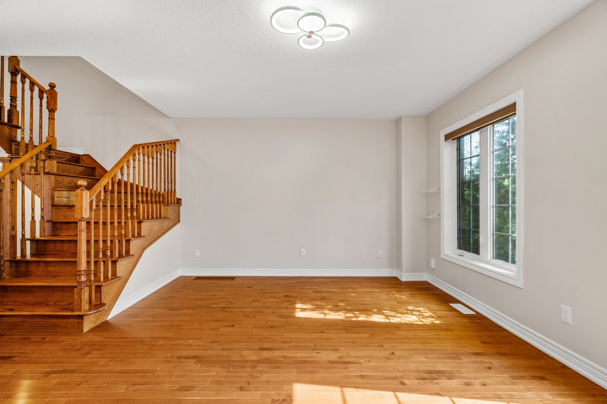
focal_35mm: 16
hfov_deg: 96.7
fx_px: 270
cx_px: 304
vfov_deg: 73.7
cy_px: 202
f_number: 7.1
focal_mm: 16
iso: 800
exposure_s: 1/30
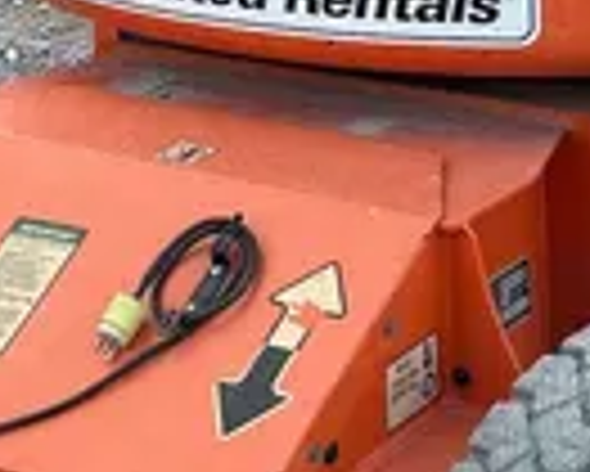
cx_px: 495
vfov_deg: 10.7
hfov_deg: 13.5
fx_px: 2481
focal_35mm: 142
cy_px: -128
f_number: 1.5
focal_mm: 5.7
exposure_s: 1/1224
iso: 50
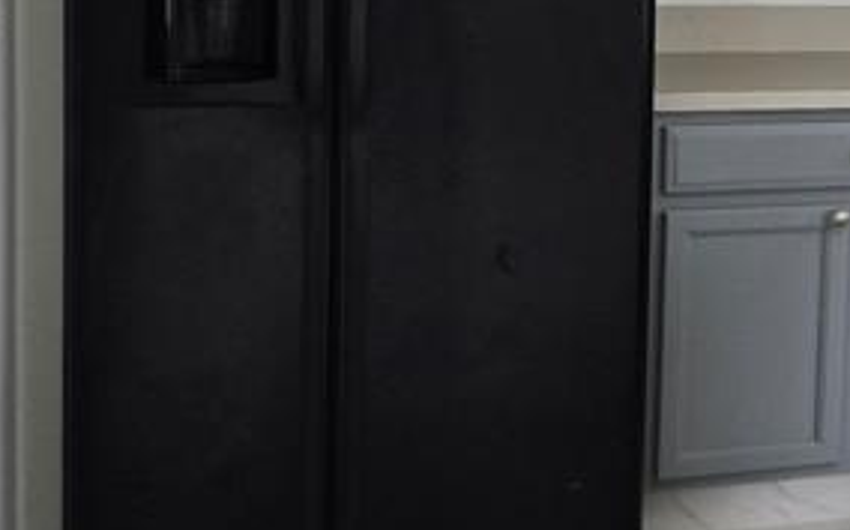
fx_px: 2037
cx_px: 1329
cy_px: -9
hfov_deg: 19.9
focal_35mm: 88
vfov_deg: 14.6
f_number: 1.8
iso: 100
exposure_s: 1/180
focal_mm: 5.4
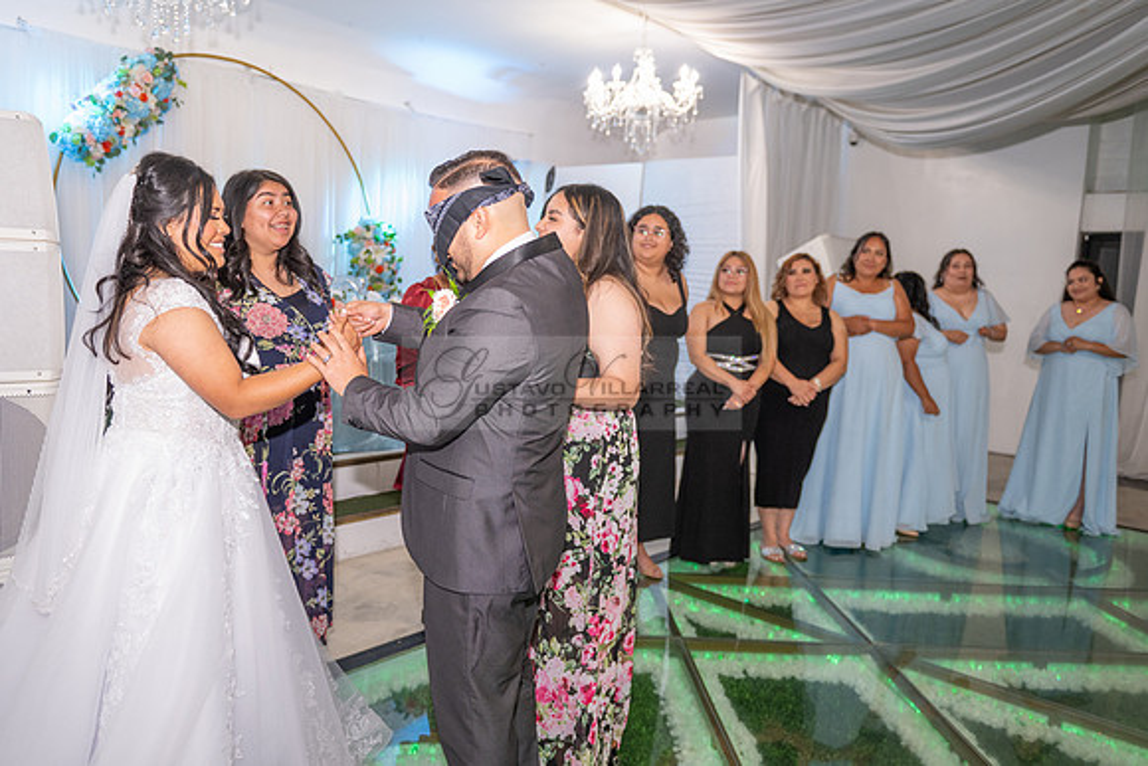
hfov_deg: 66.2
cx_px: 513
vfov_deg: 47.1
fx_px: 878
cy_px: 382
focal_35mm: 28
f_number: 3.2
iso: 1000
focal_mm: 24
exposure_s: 1/160
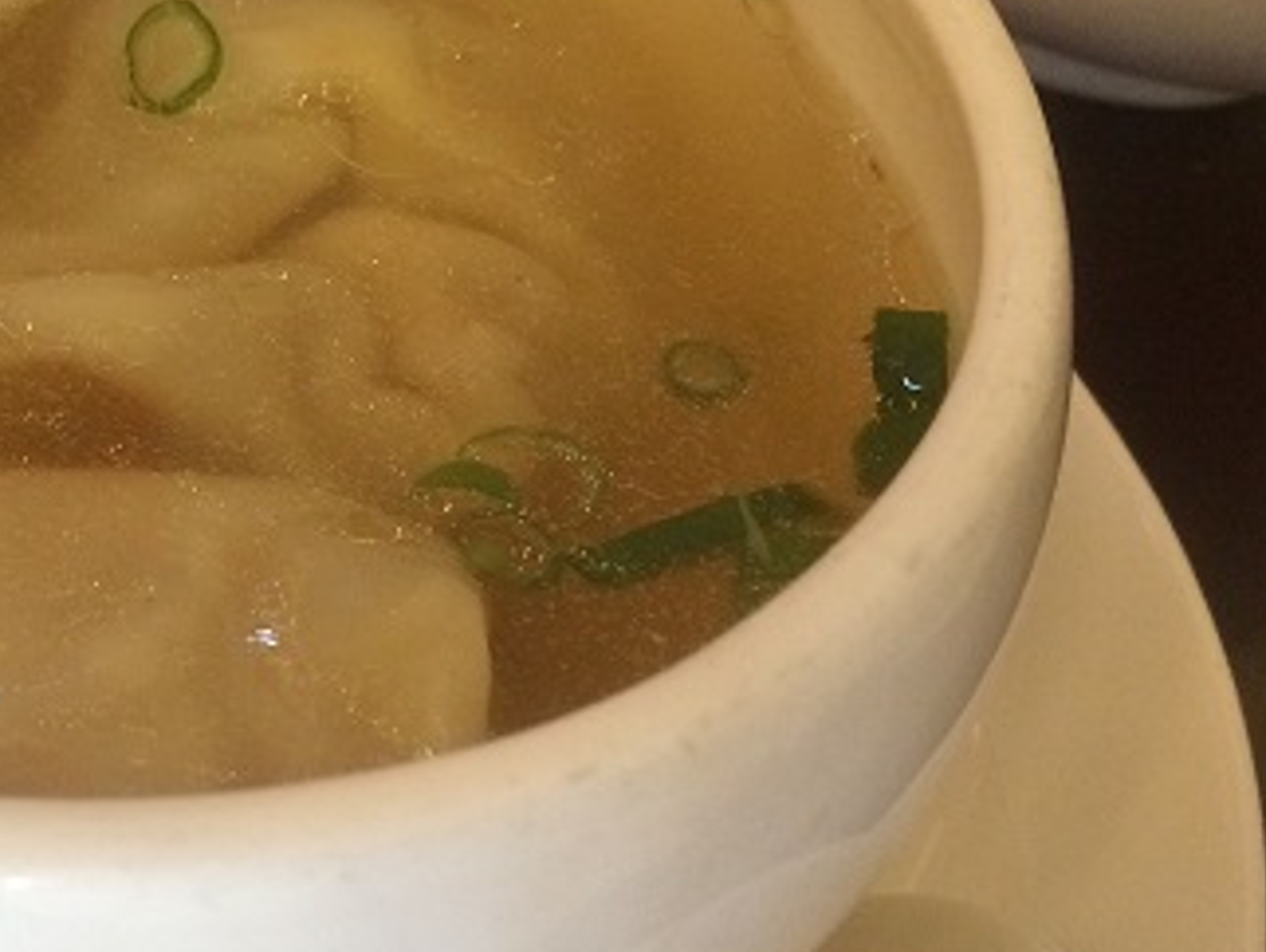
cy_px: 407
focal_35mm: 63
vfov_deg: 23.3
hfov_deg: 28.7
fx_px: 2306
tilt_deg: -46.2
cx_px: -8
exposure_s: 1/17
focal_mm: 4.15
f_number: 2.2
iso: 320
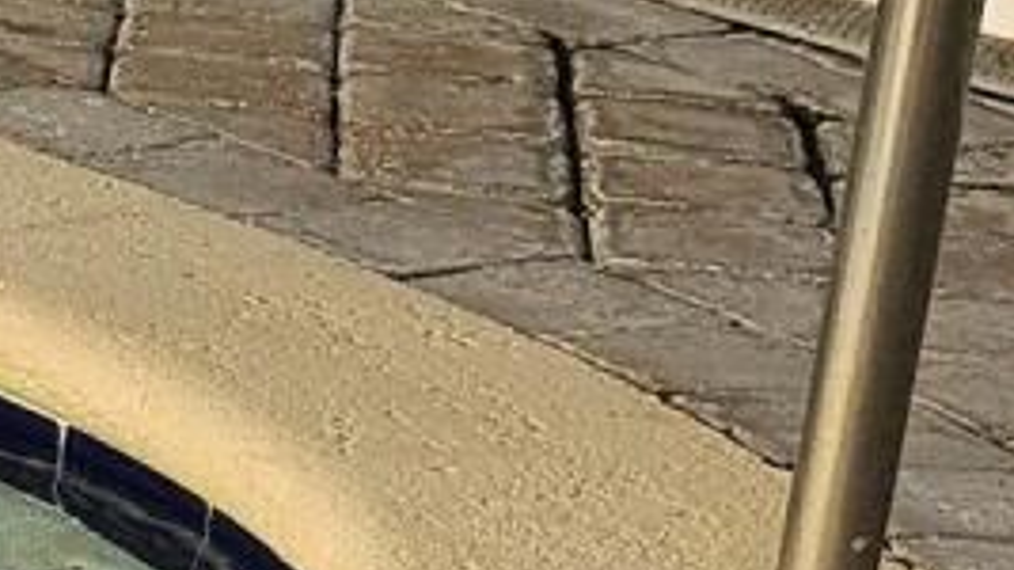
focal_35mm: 196
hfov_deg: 9.4
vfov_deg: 6.2
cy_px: 380
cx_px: -1682
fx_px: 5268
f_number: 1.8
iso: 50
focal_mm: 5
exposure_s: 1/337
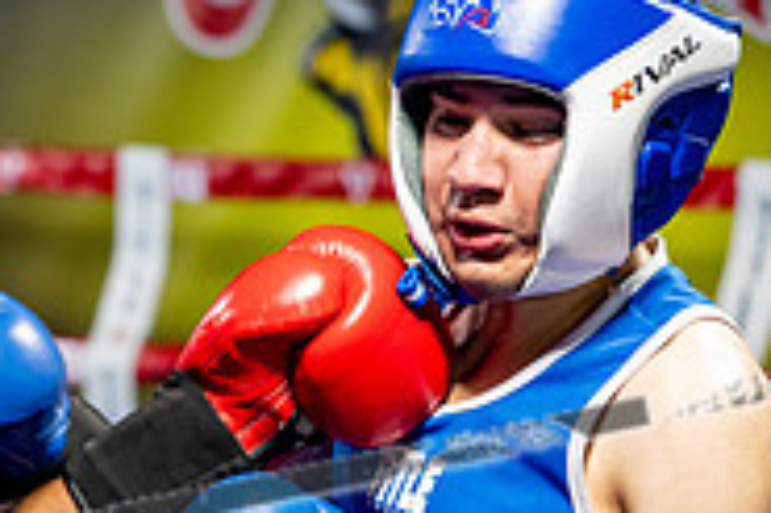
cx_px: -29
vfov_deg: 7.4
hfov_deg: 11.0
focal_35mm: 185
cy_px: 603
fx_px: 3958
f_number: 2
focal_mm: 59
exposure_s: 1/800
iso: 2500
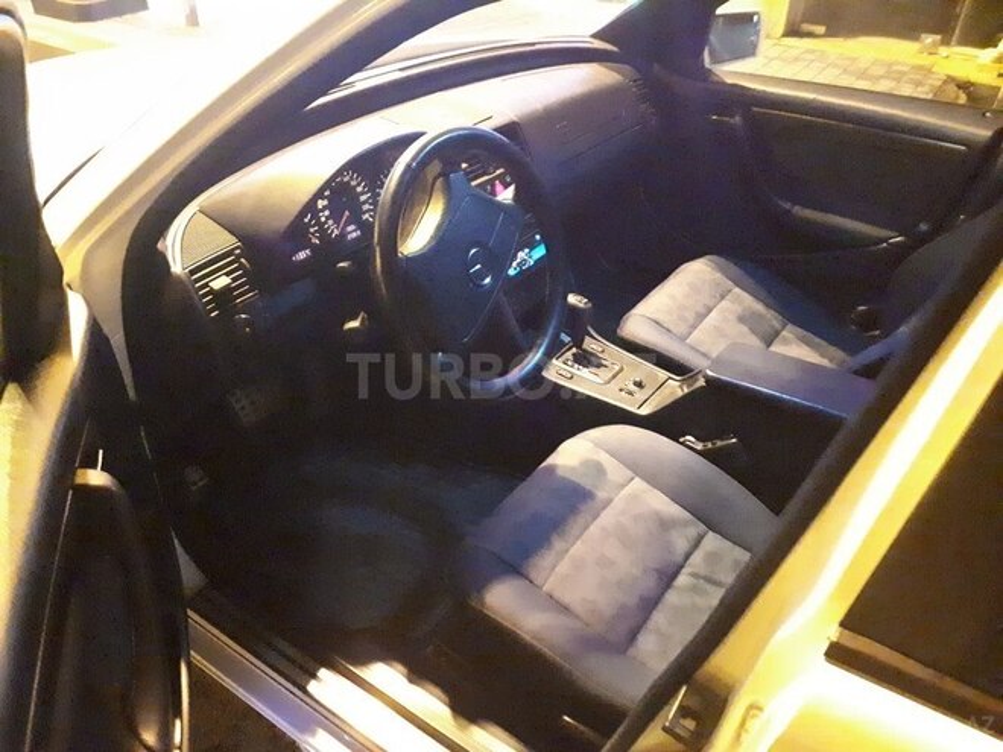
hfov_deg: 65.3
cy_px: 376
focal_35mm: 27
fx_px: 782
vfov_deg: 51.4
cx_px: 502
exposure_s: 1/17
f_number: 1.9
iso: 3200
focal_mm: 3.6
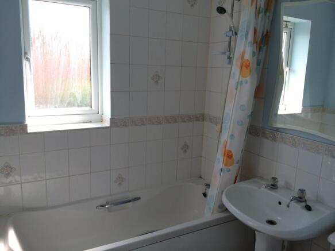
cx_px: 168
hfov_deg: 60.0
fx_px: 290
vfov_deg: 46.8
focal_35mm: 30
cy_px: 126
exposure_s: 1/120
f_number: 2.2
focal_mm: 4.12
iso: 40
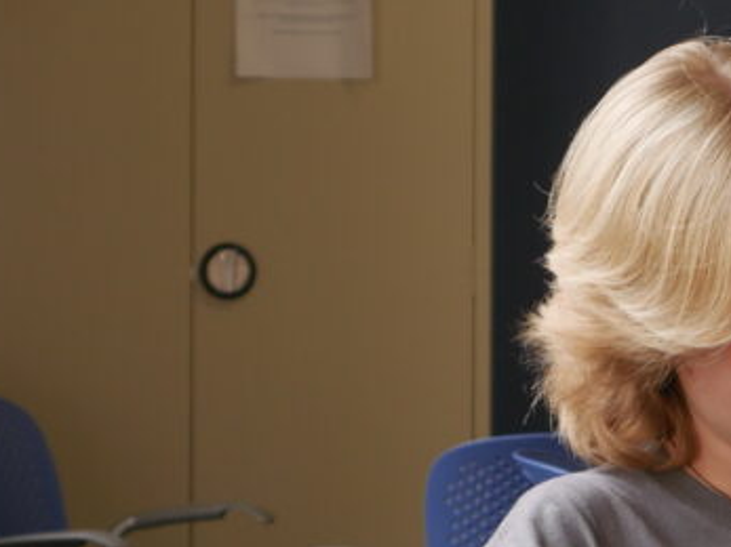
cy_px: 365
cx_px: 881
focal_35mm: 248
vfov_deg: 6.0
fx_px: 5235
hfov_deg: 7.9
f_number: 5.6
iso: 400
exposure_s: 1/60
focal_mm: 42
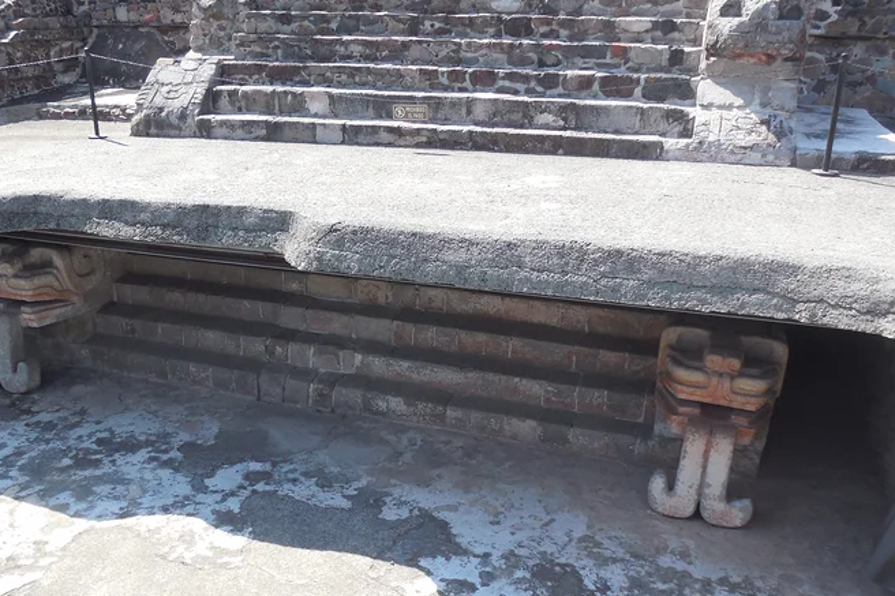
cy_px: 374
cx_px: 368
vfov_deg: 39.7
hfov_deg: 56.9
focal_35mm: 33
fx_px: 820
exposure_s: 1/400
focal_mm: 4.6
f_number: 3.5
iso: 125
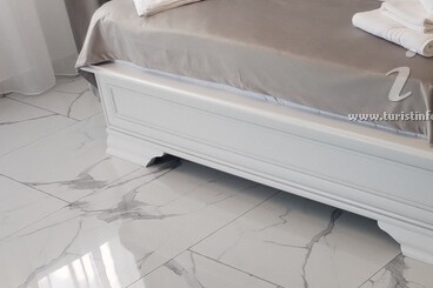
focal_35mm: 84
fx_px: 1010
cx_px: 424
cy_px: 106
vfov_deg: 16.2
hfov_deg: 23.3
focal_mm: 4.75
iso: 275
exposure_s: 1/100
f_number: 1.8
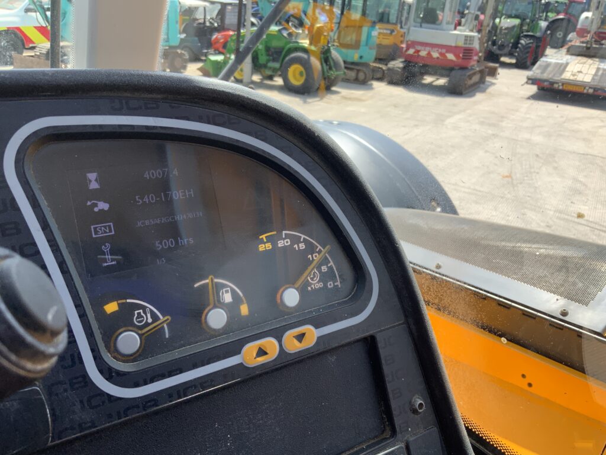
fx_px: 508
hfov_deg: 61.7
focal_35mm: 29
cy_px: 228
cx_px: 303
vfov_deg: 48.2
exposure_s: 1/412
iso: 16
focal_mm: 3
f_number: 1.8
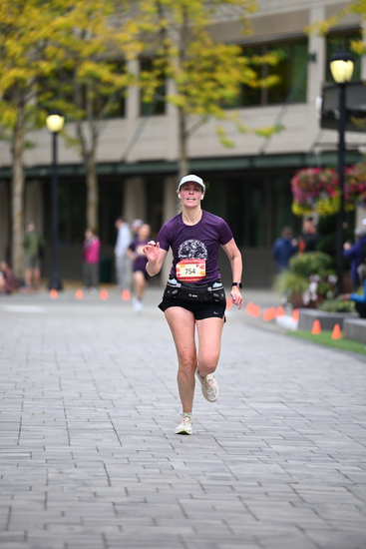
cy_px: 274
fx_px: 3048
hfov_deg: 6.9
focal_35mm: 200
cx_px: 183
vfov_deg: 10.3
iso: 640
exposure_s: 1/2000
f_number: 2.8
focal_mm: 200
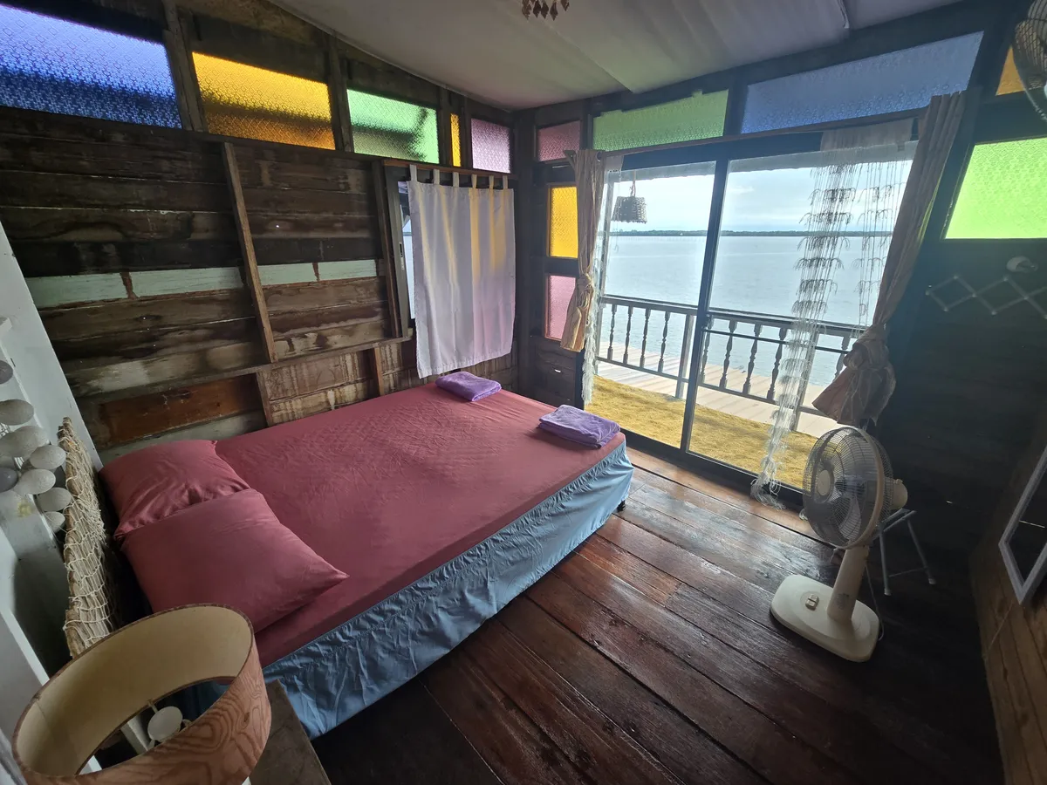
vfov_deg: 89.9
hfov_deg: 106.2
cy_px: 392
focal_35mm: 13
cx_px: 524
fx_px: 393
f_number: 2.2
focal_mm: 2.2
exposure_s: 1/263
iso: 50
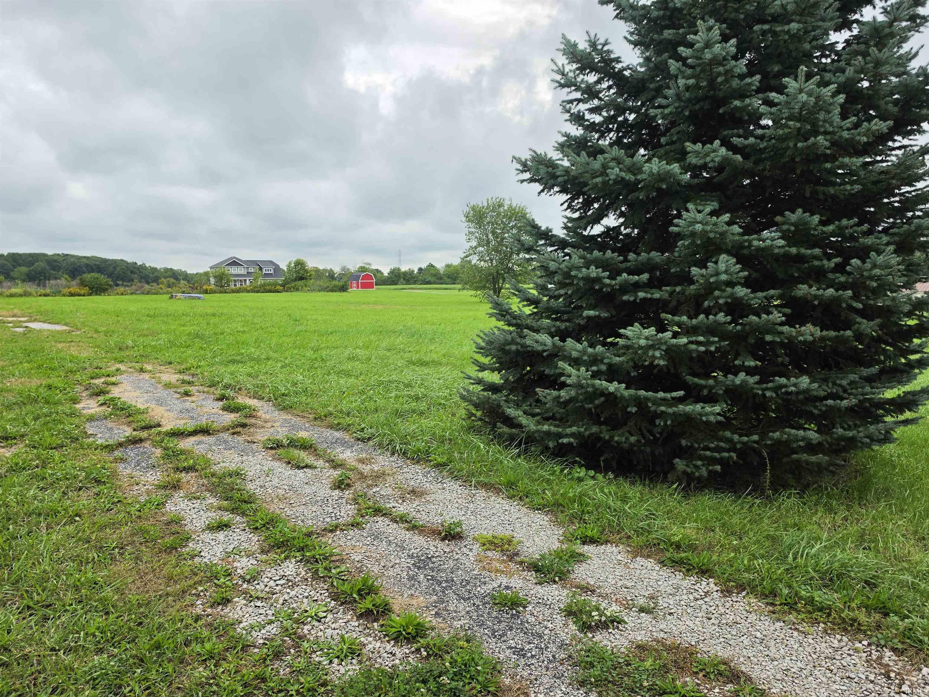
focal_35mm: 23
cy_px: 348
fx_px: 617
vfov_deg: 58.9
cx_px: 464
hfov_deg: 73.9
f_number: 1.4
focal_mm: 6.5
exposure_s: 1/6352
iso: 64
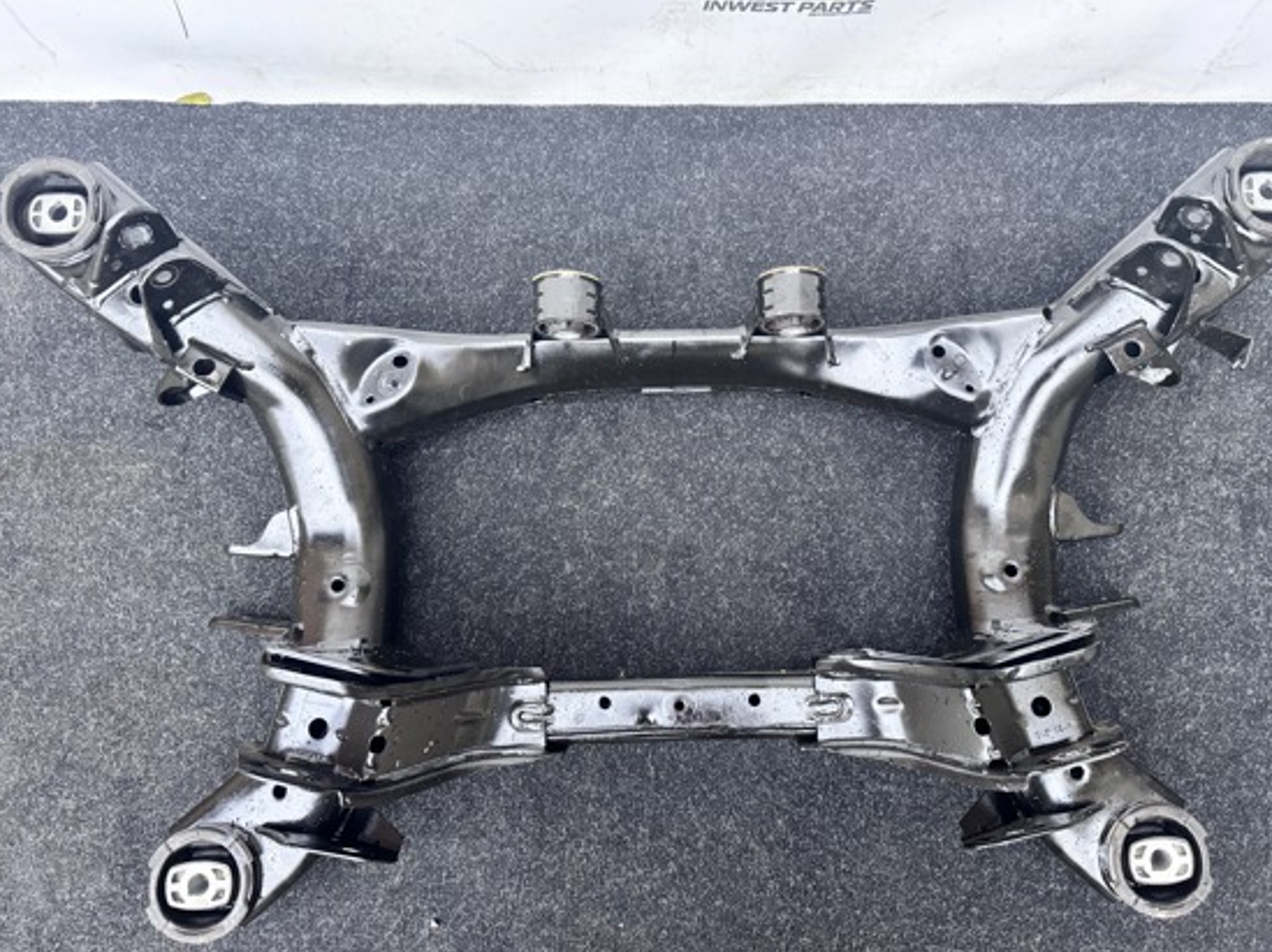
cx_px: 677
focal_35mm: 28
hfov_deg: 63.4
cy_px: 479
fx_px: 1028
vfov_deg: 49.7
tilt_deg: -74.2
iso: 640
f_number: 1.78
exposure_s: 1/60
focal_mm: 6.76
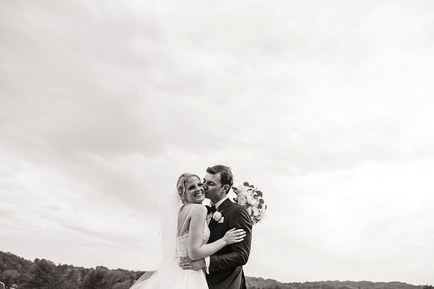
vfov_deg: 37.9
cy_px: 144
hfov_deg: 54.4
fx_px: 422
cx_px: 217
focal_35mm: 35
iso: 800
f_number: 2.5
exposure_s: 1/2000
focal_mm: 35
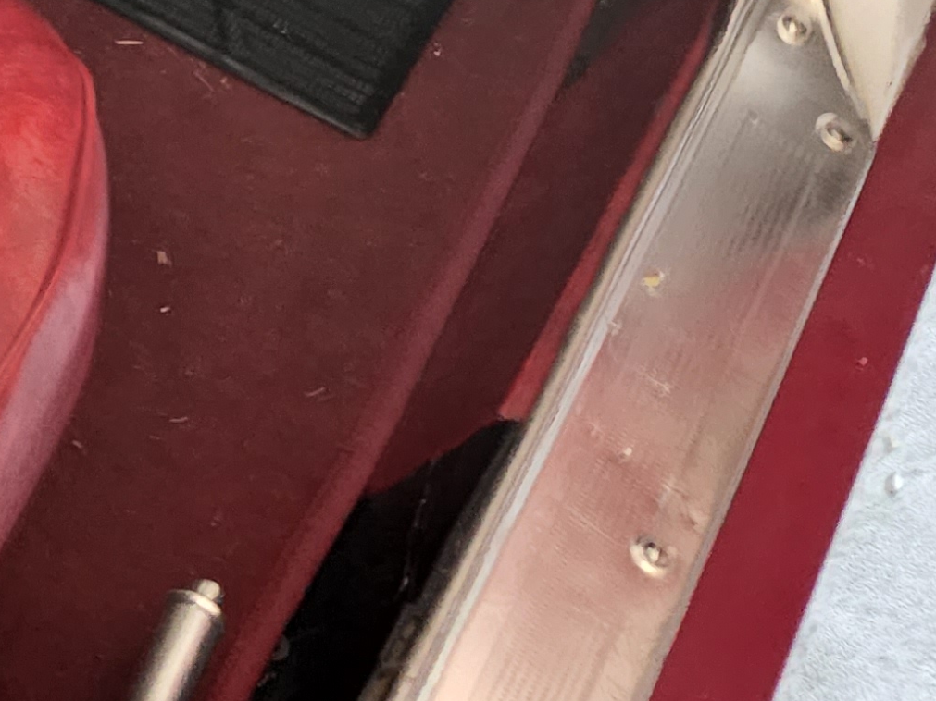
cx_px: -470
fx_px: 2460
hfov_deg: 18.9
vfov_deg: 14.1
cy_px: -609
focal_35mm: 91
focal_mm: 5.4
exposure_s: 1/100
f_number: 1.8
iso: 400
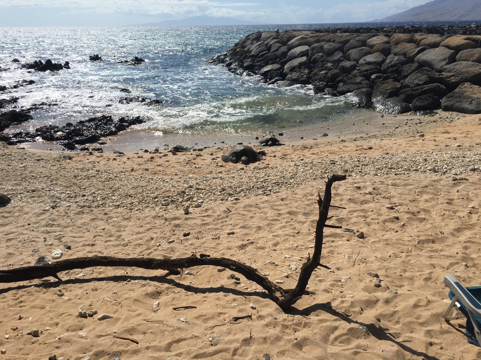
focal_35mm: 29
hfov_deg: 61.7
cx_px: 240
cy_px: 180
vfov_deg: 48.2
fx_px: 403
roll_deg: +0.0
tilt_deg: -20.8
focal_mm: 4.15
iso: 32
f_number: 2.2
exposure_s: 1/4405
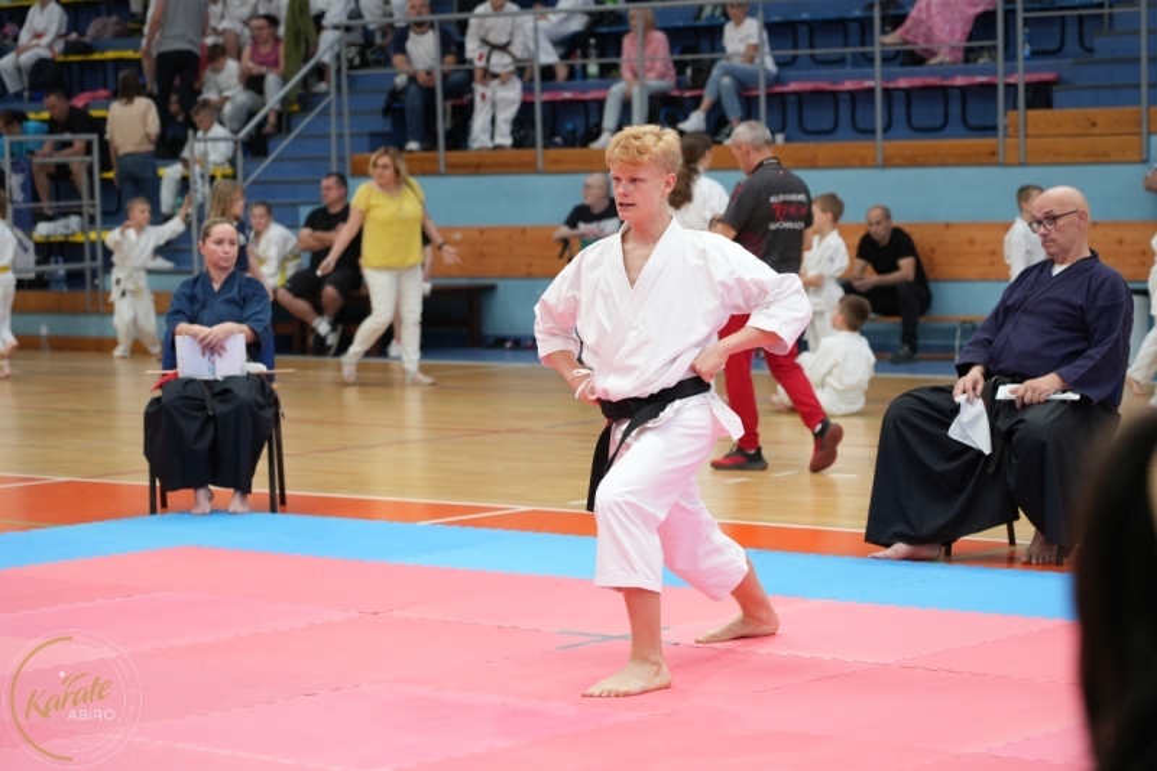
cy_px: 386
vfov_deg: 13.0
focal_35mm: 105
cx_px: 578
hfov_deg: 19.5
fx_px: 3374
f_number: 4.5
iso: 800
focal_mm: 105
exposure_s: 1/160
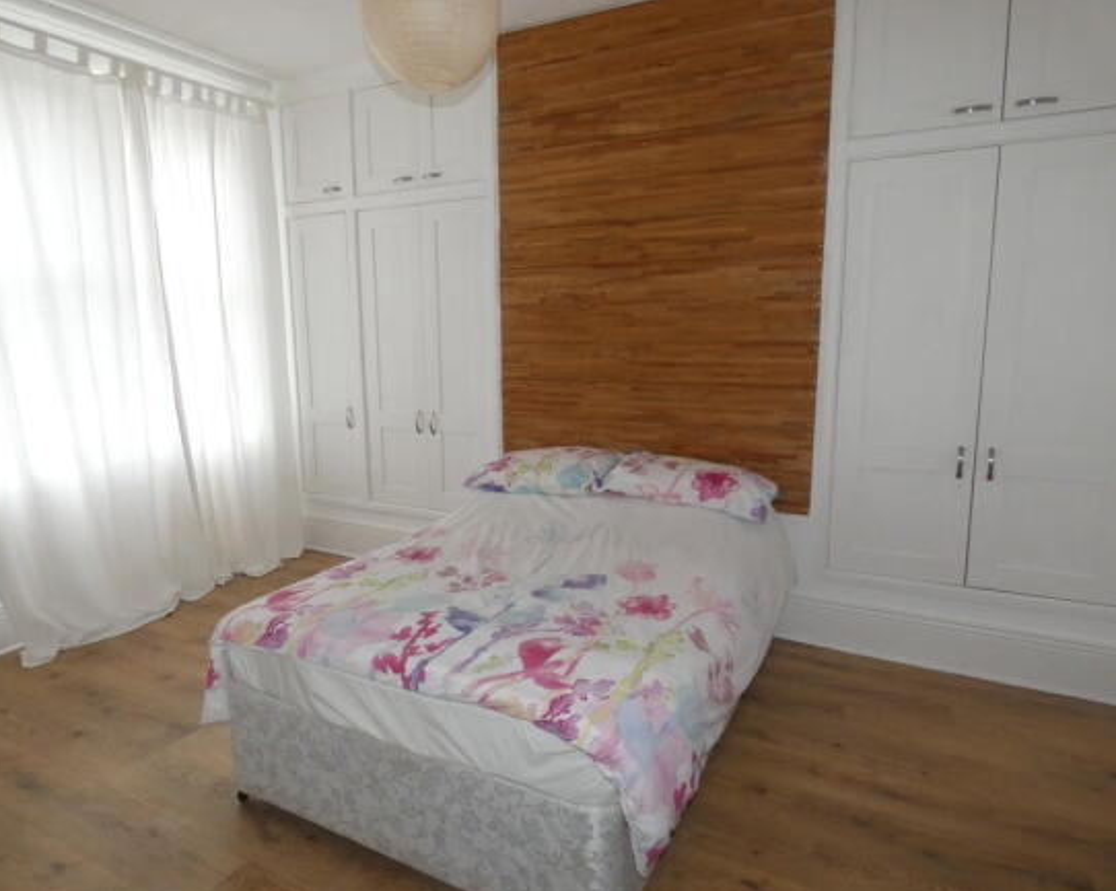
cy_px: 448
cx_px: 518
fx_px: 693
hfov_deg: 77.5
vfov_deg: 65.5
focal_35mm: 21
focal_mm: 3.6
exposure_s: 1/60
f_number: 2.8
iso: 400
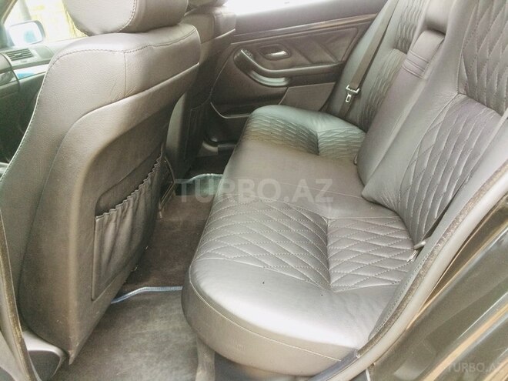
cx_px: 254
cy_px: 190
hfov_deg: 61.7
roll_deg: +8.0
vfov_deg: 48.2
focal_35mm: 29
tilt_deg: -28.5
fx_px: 426
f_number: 2.2
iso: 125
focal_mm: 4.15
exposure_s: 1/33
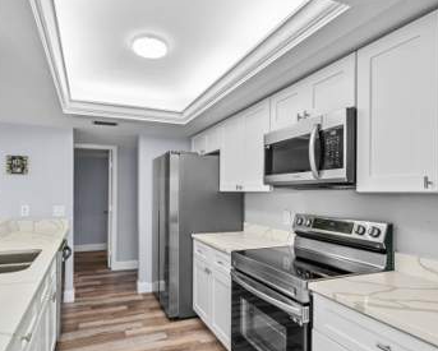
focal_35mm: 21
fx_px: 272
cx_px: 195
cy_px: 190
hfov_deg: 77.3
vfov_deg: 65.5
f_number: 8
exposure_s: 1/100
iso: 400
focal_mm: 16
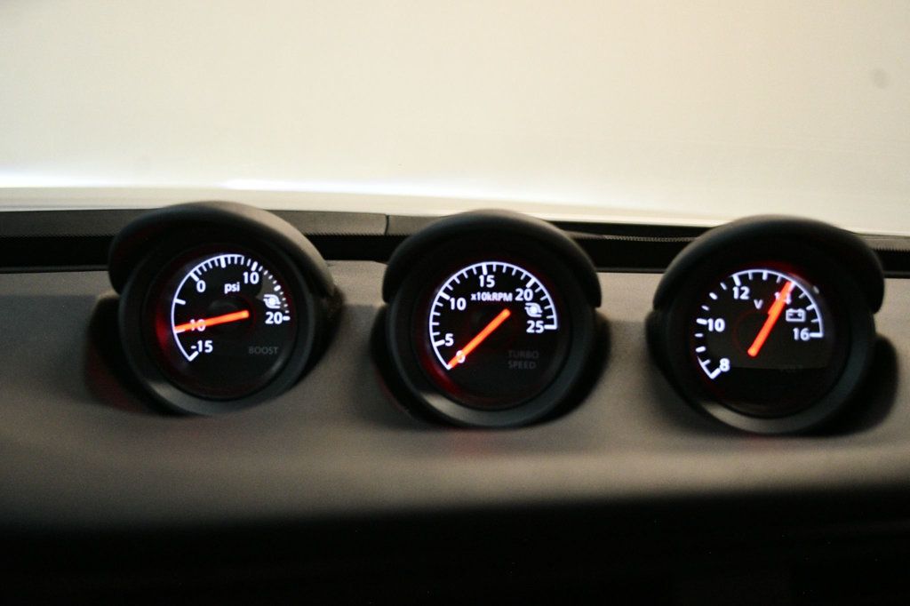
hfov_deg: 41.1
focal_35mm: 48
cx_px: 455
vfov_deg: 28.1
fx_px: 1213
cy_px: 303
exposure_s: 1/100
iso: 3200
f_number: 4.8
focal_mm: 32
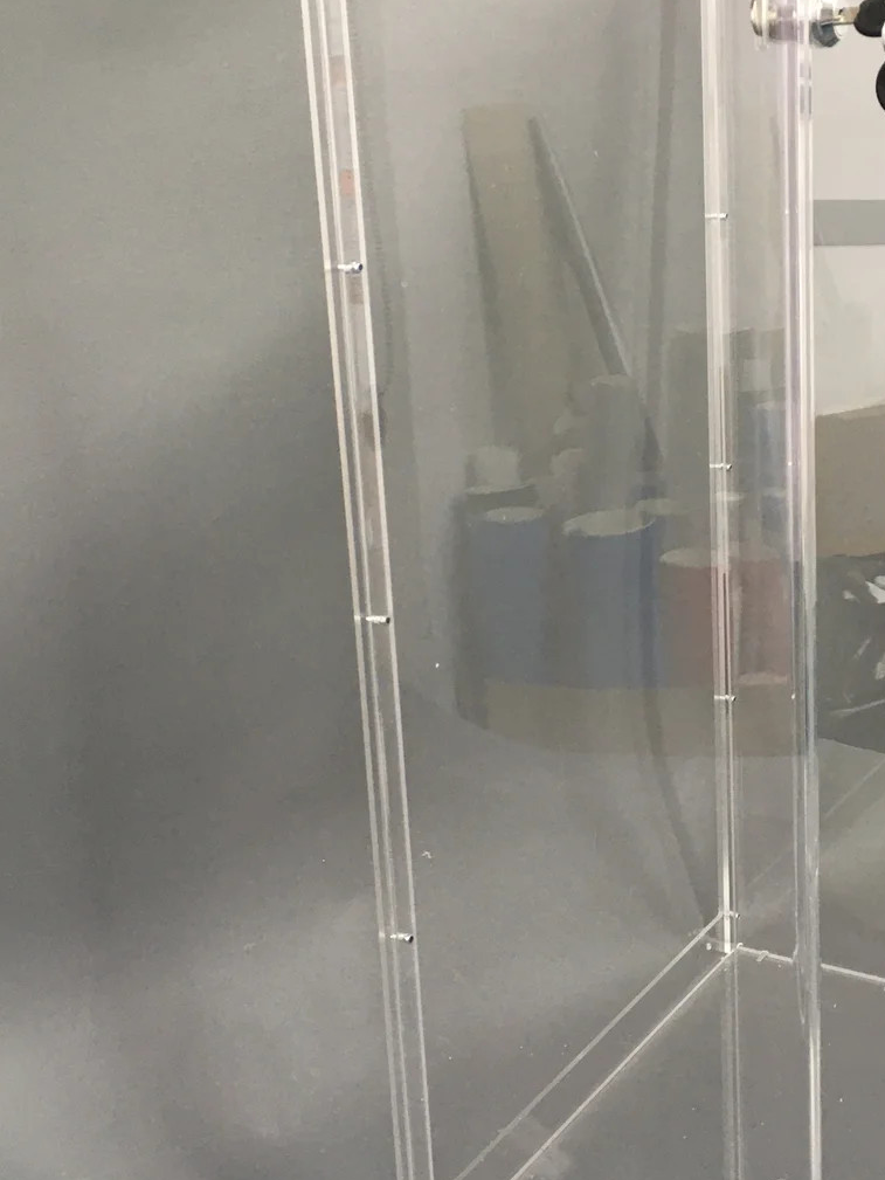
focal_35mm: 46
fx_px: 1568
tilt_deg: -16.5
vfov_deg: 41.2
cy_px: 550
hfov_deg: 31.4
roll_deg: +3.2
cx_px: 533
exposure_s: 1/33
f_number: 2.2
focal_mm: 4.15
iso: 80
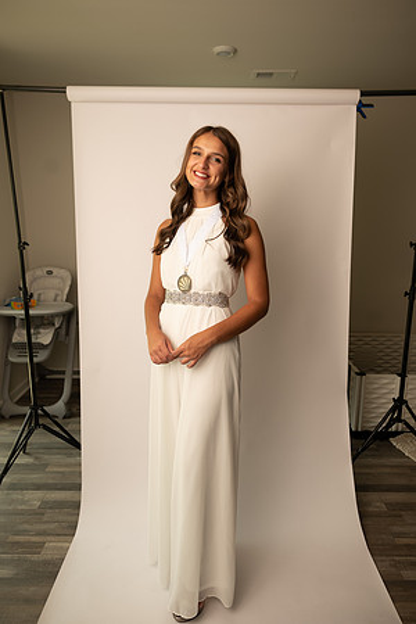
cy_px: 312
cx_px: 208
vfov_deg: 73.7
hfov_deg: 53.1
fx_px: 416
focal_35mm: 24
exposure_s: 1/160
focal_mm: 24
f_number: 3.2
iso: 100
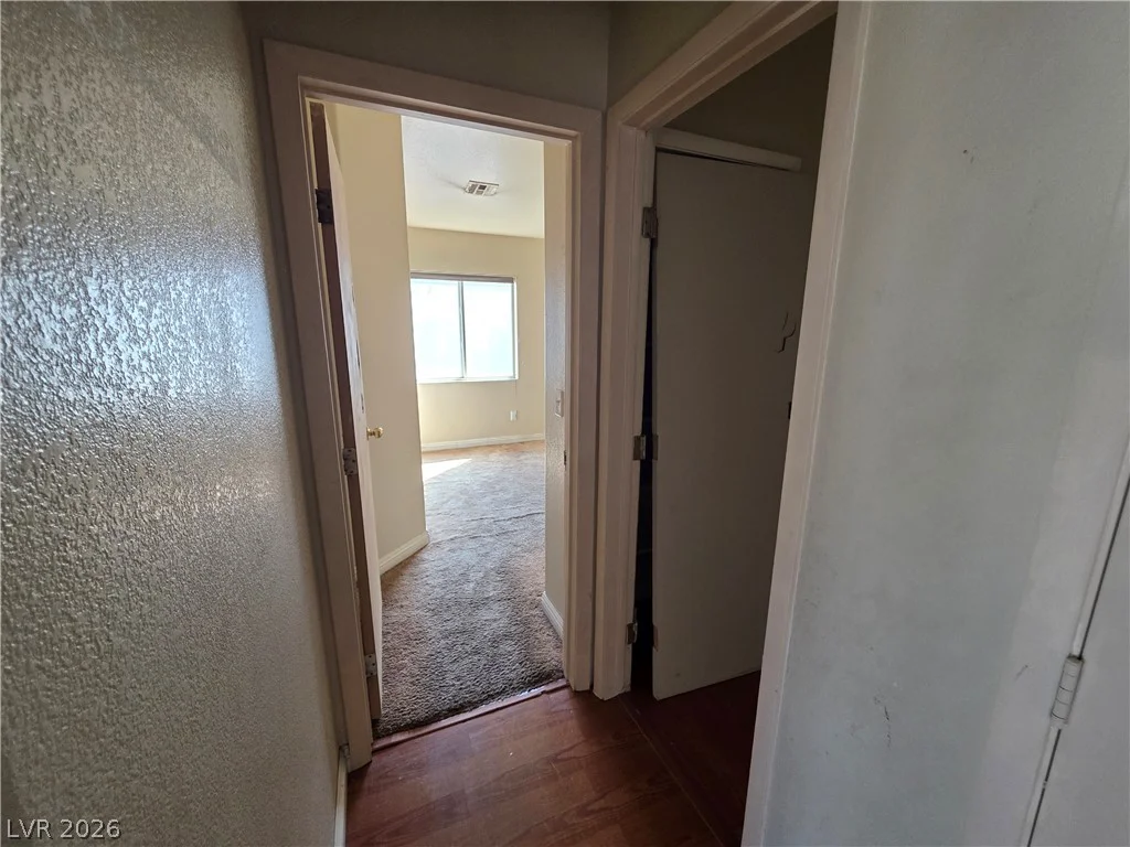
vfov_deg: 89.9
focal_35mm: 13
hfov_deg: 106.2
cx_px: 565
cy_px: 424
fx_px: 424
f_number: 1.9
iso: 250
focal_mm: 2.2
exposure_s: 1/120
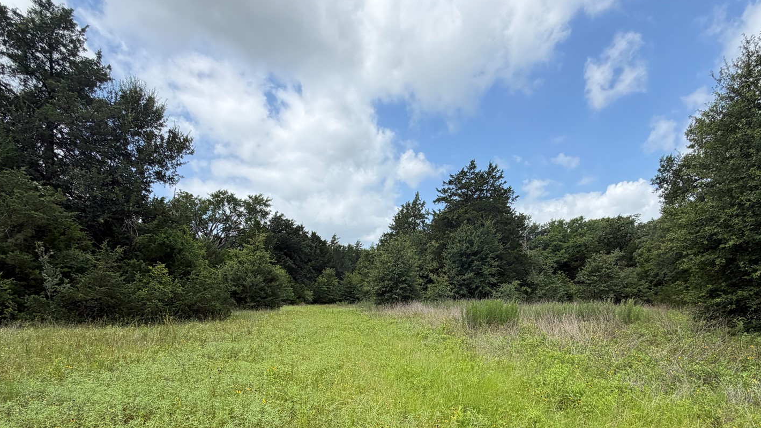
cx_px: 396
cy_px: 328
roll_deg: -0.3
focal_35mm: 22
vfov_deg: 49.2
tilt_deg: -4.5
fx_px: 444
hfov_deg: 81.2
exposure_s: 1/770
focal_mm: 2.22
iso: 32
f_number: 2.2
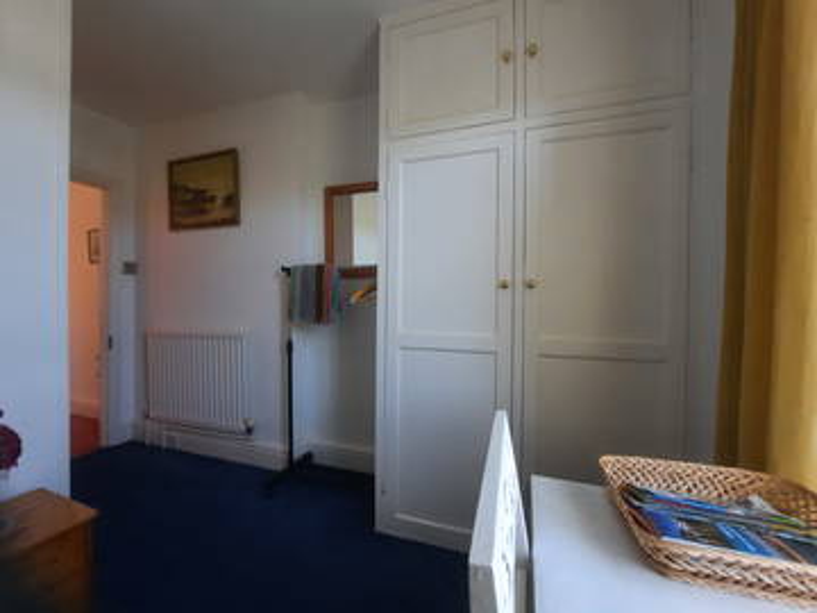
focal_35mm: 13
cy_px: 306
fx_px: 307
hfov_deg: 106.2
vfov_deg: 89.9
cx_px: 408
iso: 100
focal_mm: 1.74
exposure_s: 1/50
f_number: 2.2
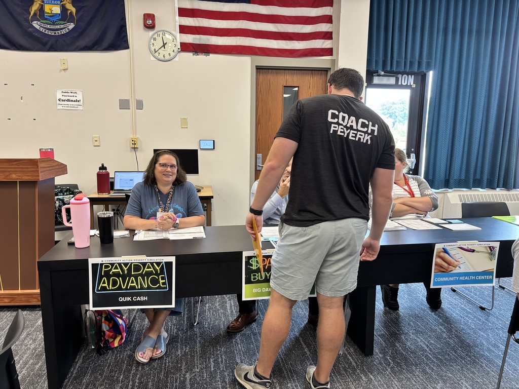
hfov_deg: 67.3
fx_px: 390
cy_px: 194
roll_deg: -1.4
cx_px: 260
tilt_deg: -9.0
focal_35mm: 26
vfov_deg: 53.1
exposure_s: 1/60
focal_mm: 5.96
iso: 250
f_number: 1.6
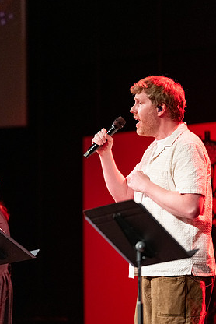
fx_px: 2039
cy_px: 171
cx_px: 114
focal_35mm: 227
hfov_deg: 6.1
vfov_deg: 9.1
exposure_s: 1/210
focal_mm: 140
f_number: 2.8
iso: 5000
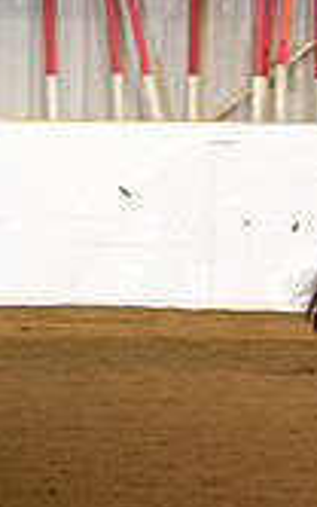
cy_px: -5
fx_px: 9839
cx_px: 759
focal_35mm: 713
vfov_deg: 2.9
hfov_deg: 1.8
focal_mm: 200
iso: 2000
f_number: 4
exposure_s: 1/200
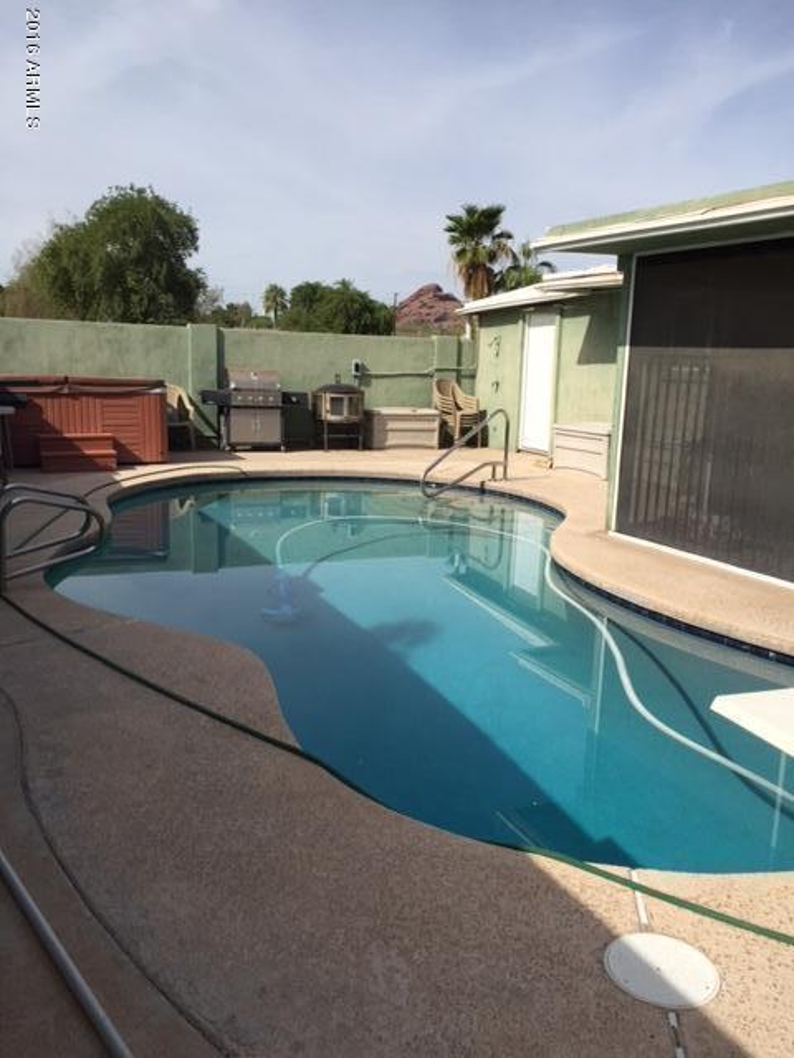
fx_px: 887
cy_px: 529
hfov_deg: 48.2
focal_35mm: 29
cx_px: 397
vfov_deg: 61.7
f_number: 2.2
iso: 32
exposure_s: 1/2825
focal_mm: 4.15
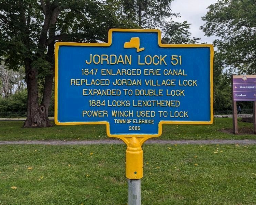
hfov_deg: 68.1
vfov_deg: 56.8
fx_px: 189
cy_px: 102
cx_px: 122
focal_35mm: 25
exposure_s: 1/1618
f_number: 1.85
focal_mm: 6.81
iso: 45
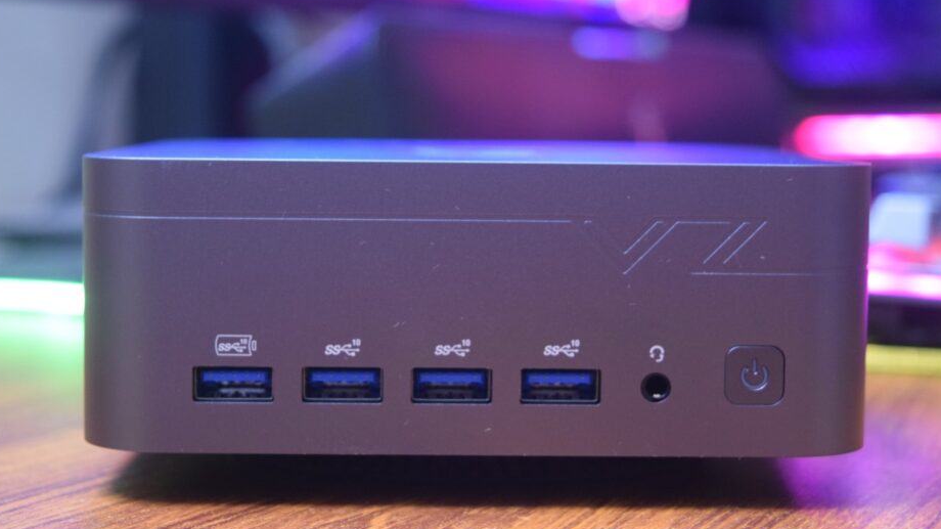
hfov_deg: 25.3
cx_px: 461
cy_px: 271
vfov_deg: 14.4
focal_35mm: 84
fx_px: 2095
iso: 1600
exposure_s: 1/8
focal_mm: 48
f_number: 5.6
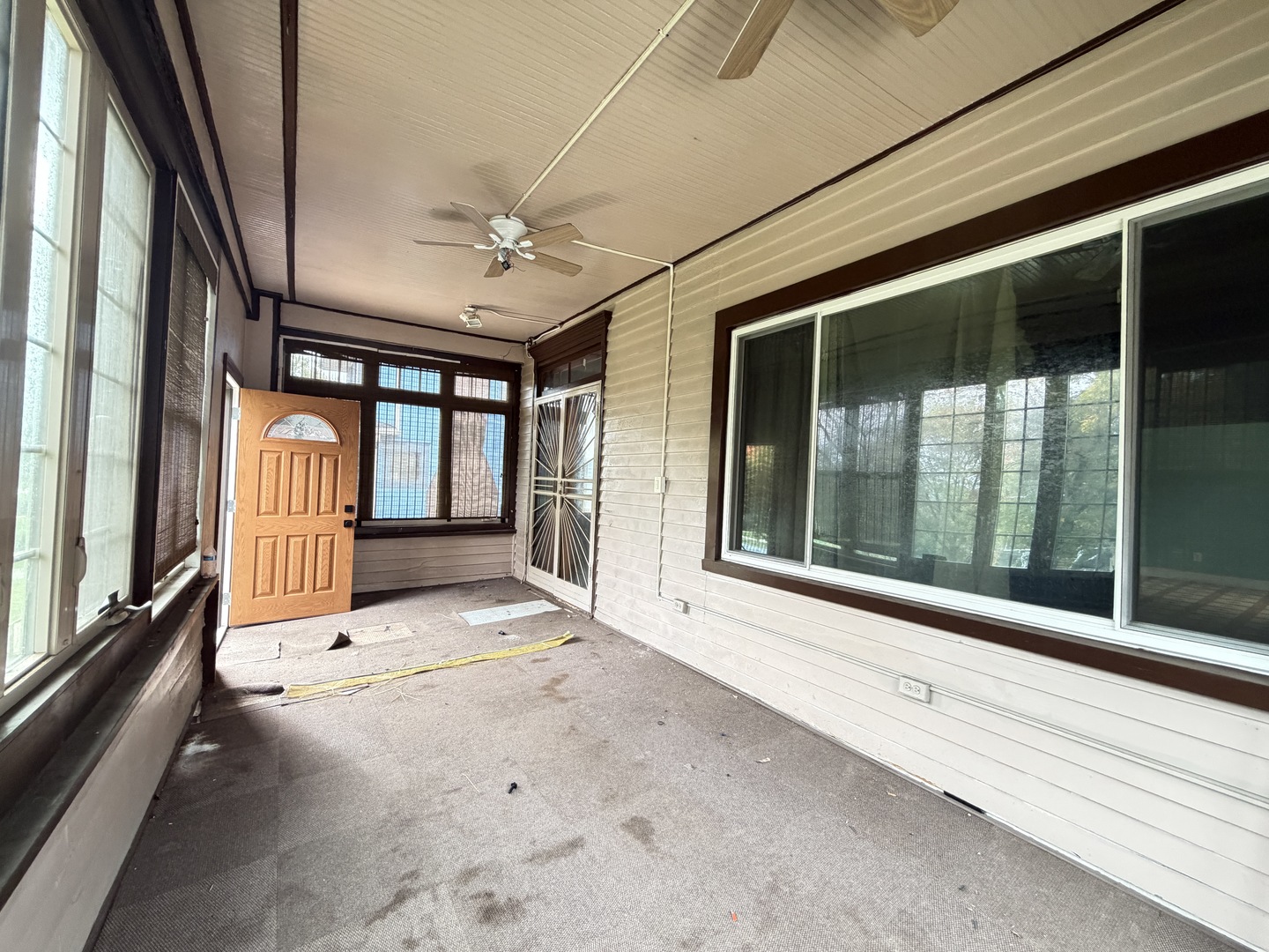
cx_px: 634
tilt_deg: +0.5
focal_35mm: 14
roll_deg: -2.1
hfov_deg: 102.1
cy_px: 476
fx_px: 513
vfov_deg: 85.7
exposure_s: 1/60
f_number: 2.2
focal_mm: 2.22
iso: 400
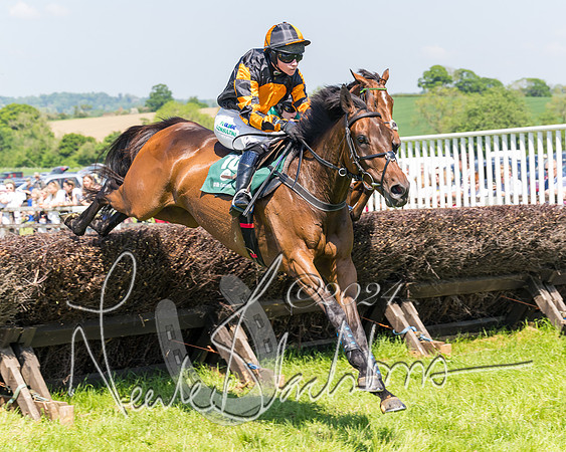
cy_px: 223
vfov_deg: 16.2
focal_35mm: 95
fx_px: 1586
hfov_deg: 20.2
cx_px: 315
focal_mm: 70
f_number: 5
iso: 200
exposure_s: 1/640
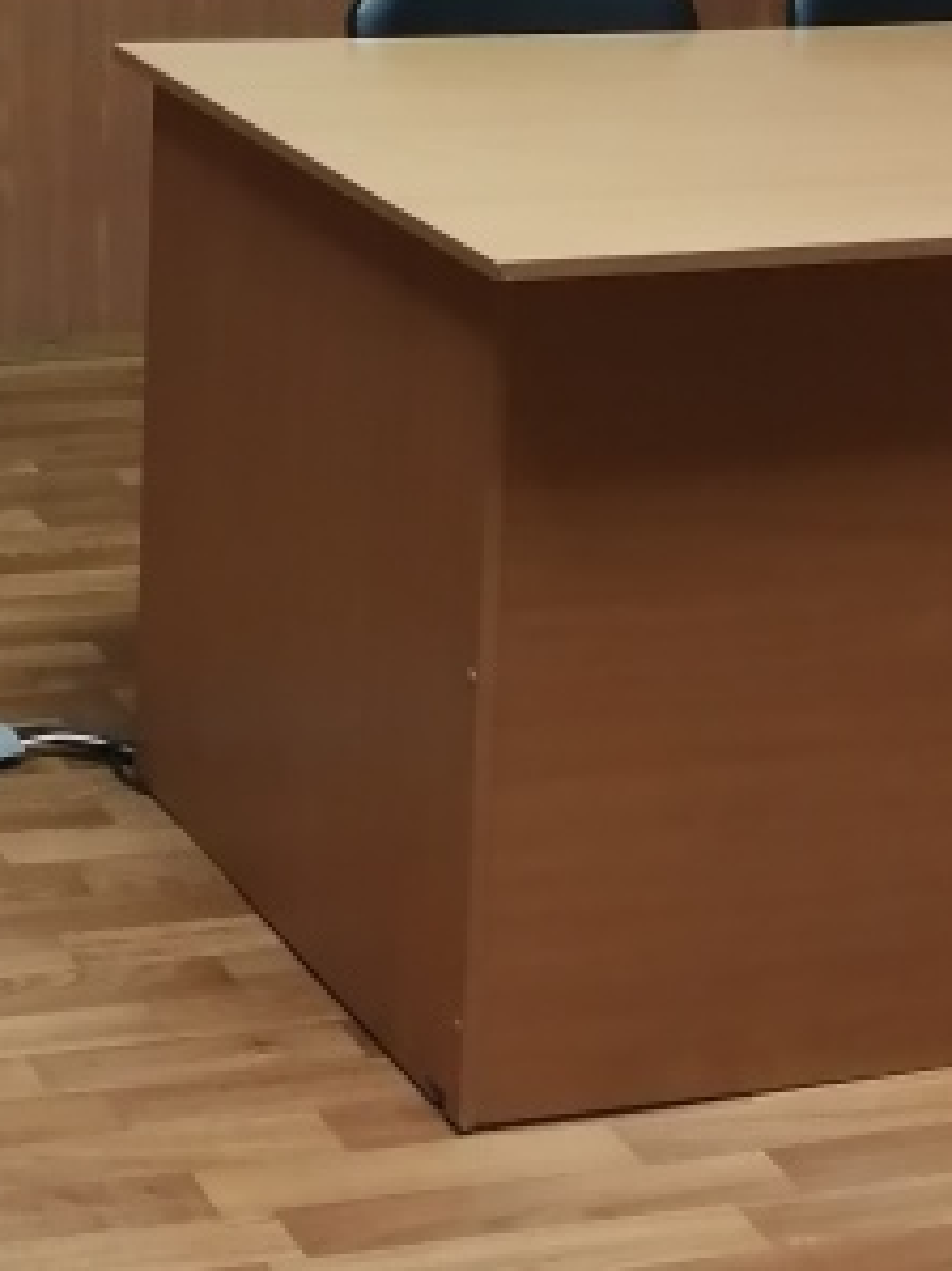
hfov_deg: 15.7
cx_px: -319
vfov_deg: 20.7
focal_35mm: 89
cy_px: -225
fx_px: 3266
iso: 125
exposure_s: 1/33.3
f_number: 1.8
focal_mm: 3.6
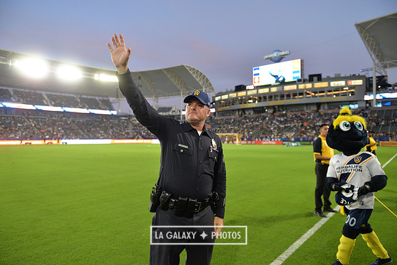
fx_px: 265
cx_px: 198
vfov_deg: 53.2
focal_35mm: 24
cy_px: 132
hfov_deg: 73.7
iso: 1400
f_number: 2.8
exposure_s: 1/640
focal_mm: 24
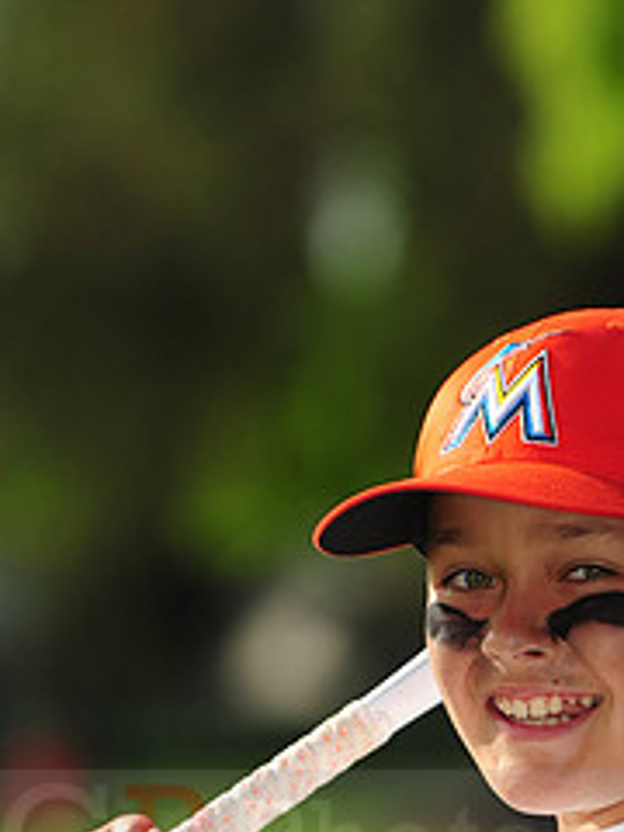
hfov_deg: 3.7
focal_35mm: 406
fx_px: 9758
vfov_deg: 4.9
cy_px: 818
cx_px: 492
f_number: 4.5
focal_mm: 175
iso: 200
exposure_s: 1/1600
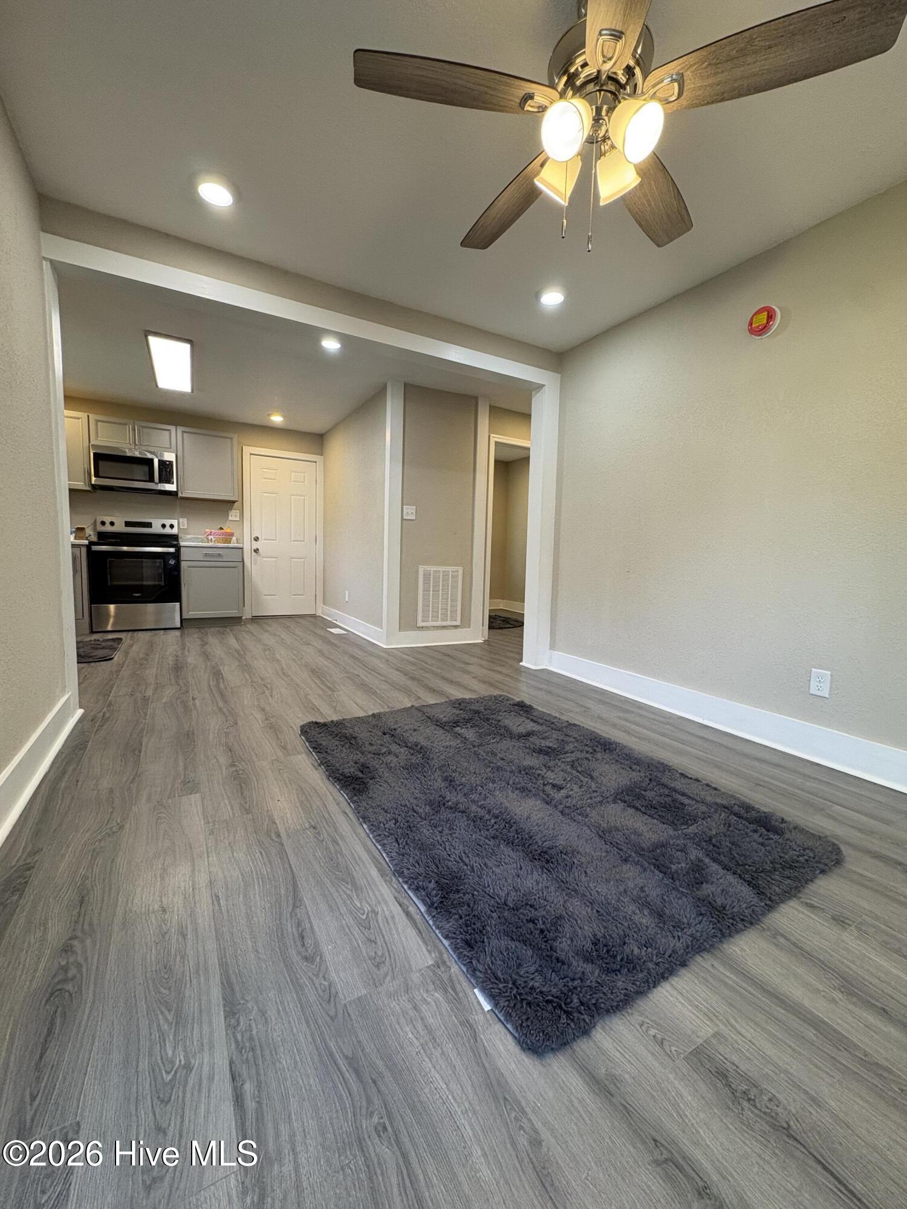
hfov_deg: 85.7
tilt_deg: -5.1
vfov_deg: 102.1
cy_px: 604
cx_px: 454
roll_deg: -2.0
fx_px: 489
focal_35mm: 14
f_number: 2.2
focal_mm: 2.22
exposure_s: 1/120
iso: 200
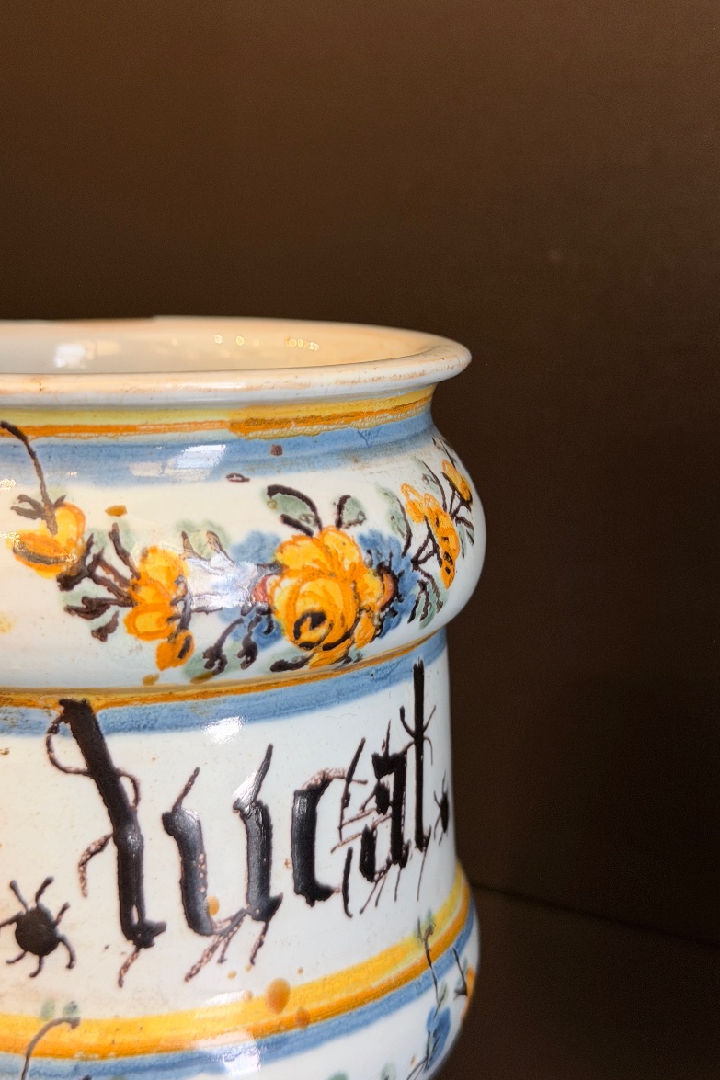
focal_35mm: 51
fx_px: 1530
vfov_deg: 38.9
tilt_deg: -12.1
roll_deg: -0.9
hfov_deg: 26.5
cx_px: 374
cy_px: 532
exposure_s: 1/33
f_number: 1.78
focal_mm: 6.76
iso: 200
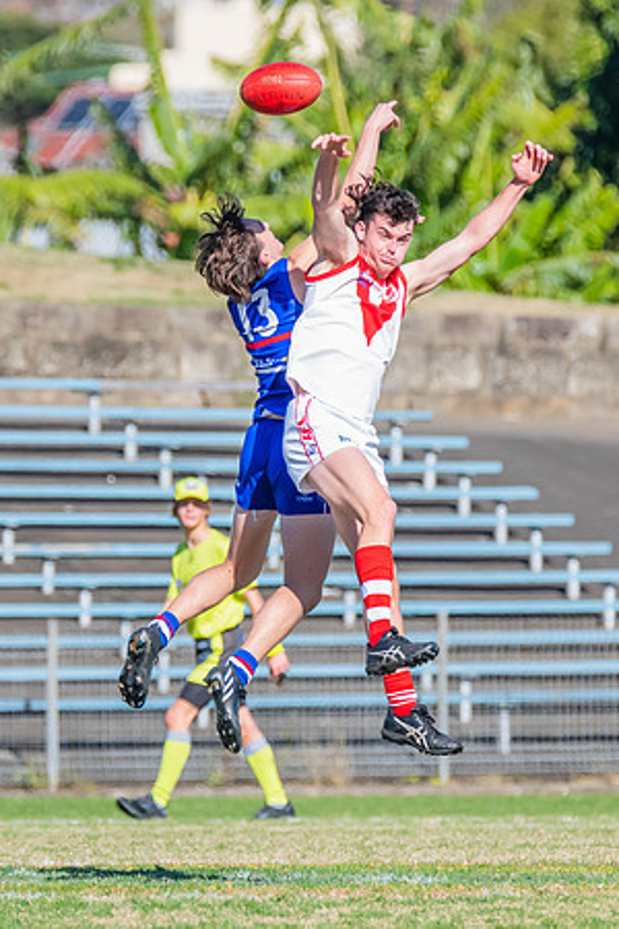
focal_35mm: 1009
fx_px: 26029
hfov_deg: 1.4
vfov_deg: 2.0
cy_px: 451
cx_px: 208
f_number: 9
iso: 800
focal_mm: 500
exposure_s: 1/1600
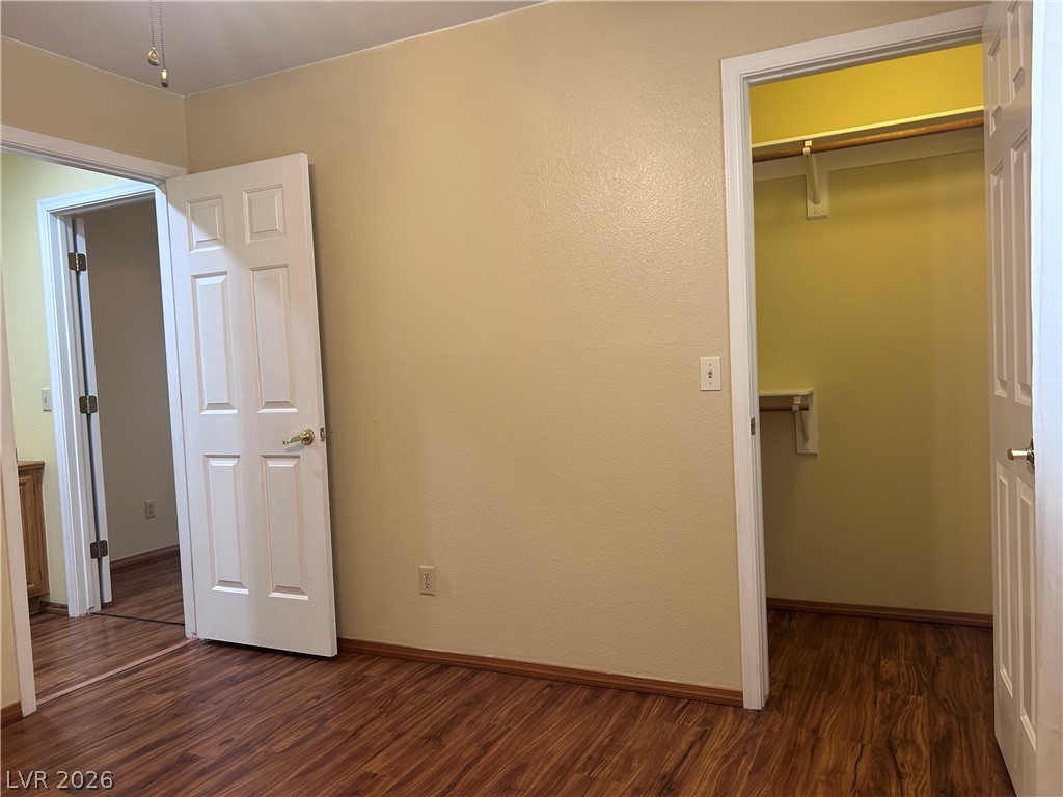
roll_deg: +3.5
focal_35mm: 26
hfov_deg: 67.3
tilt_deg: -3.7
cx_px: 532
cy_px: 398
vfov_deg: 53.1
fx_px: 798
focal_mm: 5.7
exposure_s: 1/60
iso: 80
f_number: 1.5
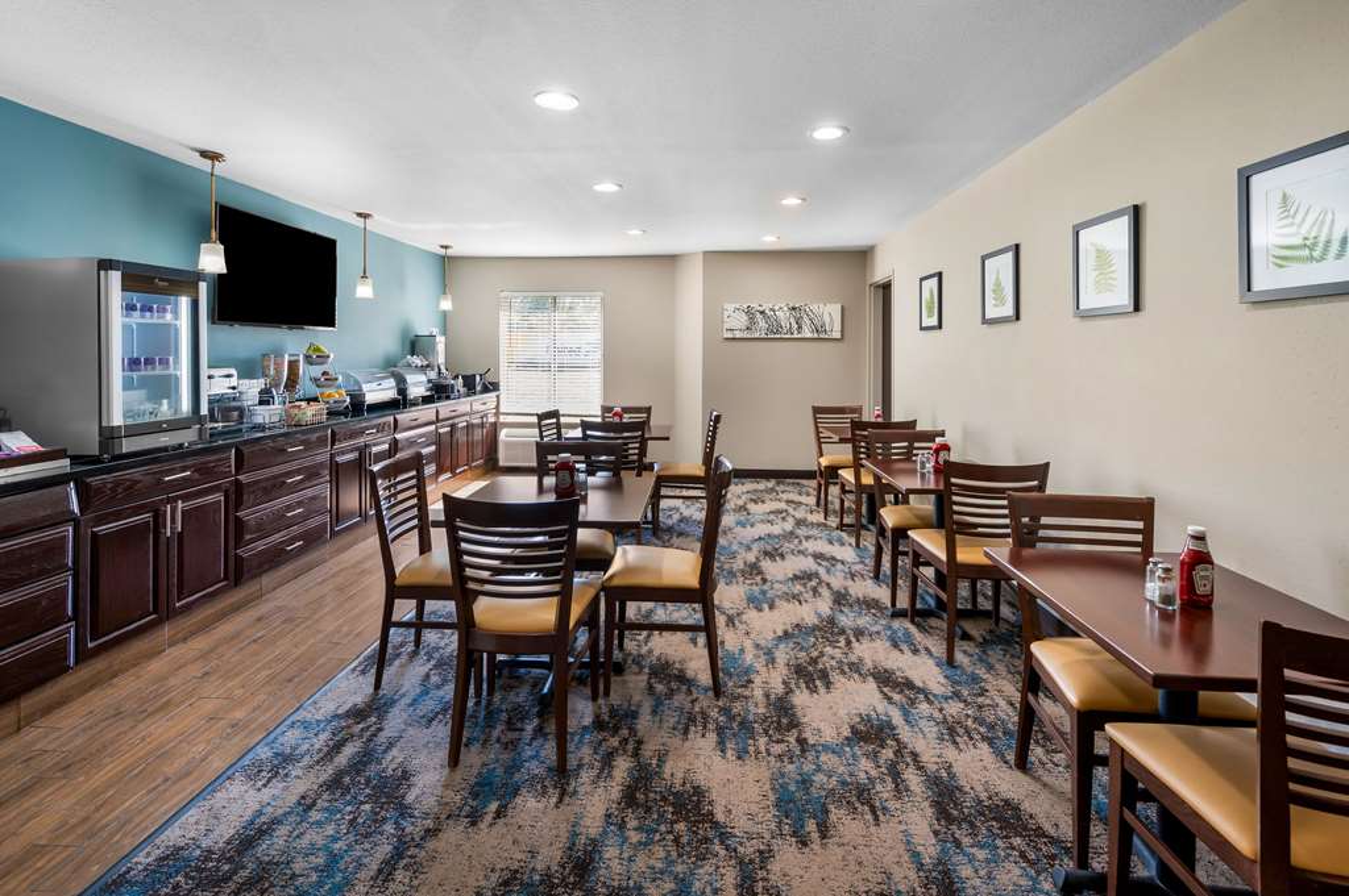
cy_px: 448
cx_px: 674
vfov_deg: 81.1
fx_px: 524
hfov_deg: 104.3
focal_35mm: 14
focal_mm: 14
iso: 400
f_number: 8
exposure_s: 1/5
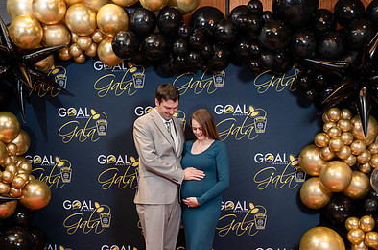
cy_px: 182
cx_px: 175
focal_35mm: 45
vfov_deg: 29.3
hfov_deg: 43.7
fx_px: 471
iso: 1000
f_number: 2.8
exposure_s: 1/160
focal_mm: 28
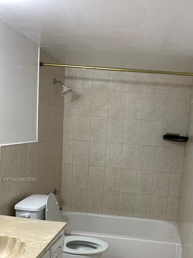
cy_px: 180
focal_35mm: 39
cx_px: 122
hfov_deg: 36.6
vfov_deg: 46.8
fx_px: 290
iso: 80
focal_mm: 4.25
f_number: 1.8
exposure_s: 1/60
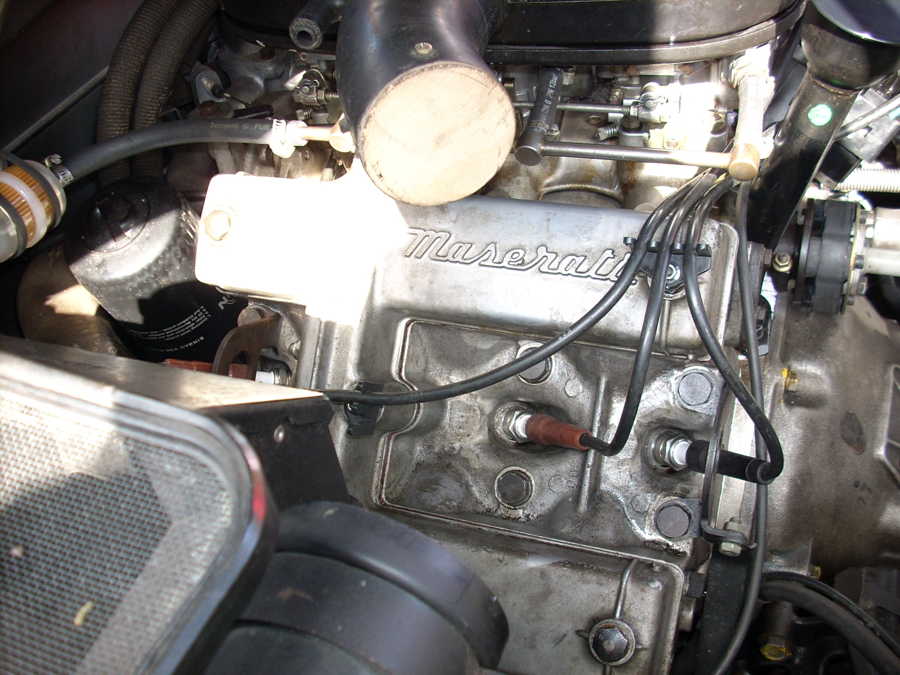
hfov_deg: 50.1
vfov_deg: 38.7
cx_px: 450
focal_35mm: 37
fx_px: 962
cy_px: 338
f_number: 2.8
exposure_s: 1/30
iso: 64
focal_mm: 6.2
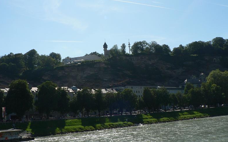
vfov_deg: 32.7
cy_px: 64
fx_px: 242
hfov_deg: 50.4
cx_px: 114
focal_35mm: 39
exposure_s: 1/640
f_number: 5.6
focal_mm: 6
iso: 80
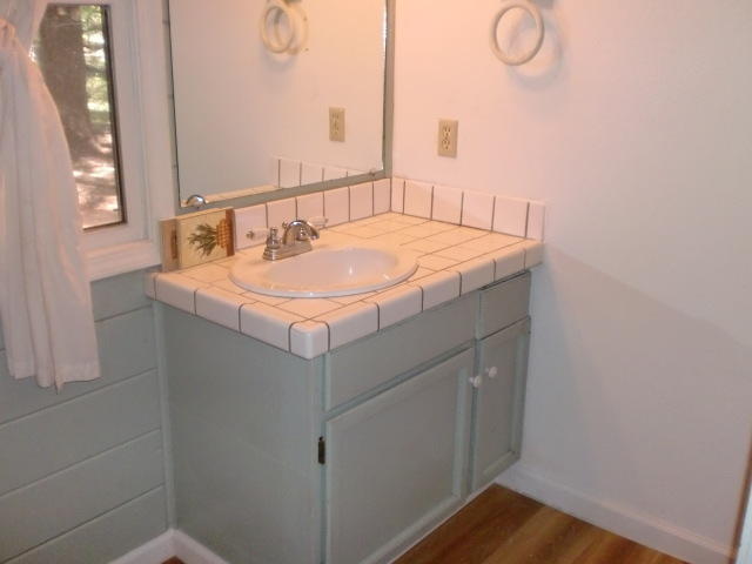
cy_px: 282
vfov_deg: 40.7
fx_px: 760
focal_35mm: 35
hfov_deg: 52.6
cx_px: 376
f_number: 3.1
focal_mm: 6.3
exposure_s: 1/60
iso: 400
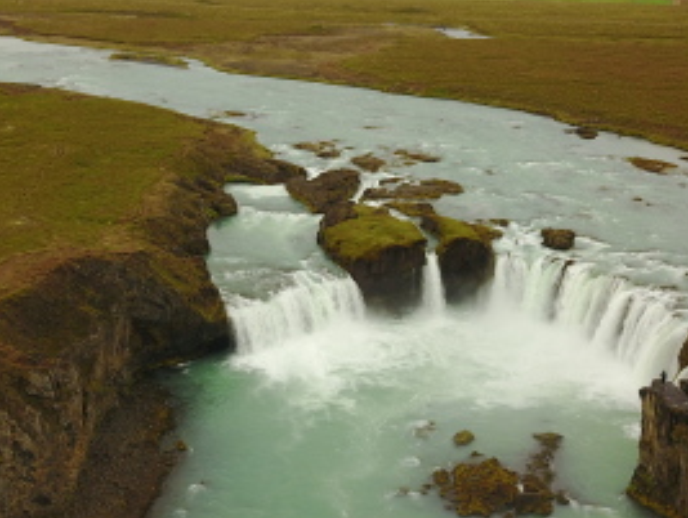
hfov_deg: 36.1
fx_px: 1055
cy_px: 238
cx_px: 313
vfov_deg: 27.6
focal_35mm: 53
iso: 115
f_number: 2.2
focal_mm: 4.73
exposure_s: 1/25
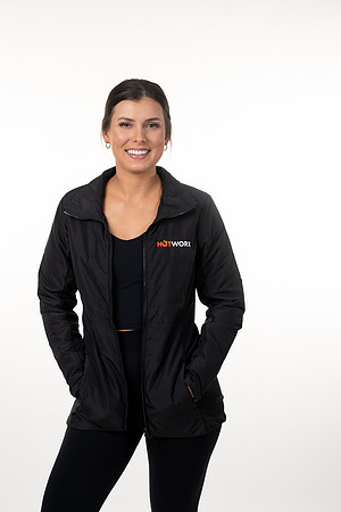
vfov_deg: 23.9
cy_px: 256
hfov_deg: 16.1
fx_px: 1208
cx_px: 170
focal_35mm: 85
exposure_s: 1/160
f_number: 4
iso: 200
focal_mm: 85
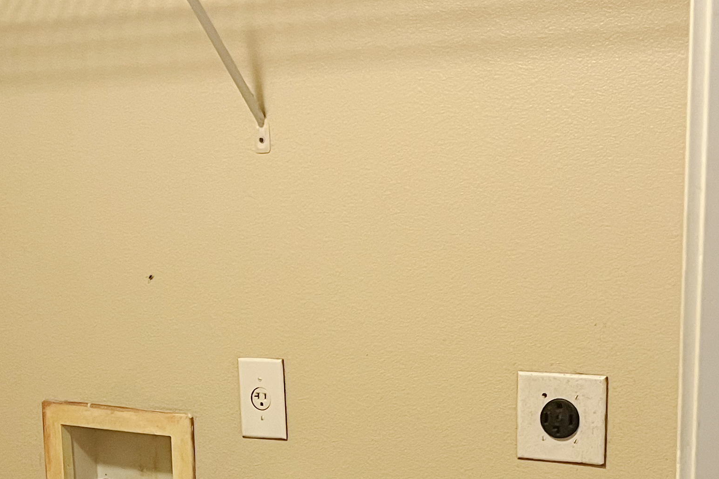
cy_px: 479
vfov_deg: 18.7
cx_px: 306
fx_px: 1418
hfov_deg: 28.4
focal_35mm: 71
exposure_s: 1/60
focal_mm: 5.1
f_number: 1.6
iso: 320
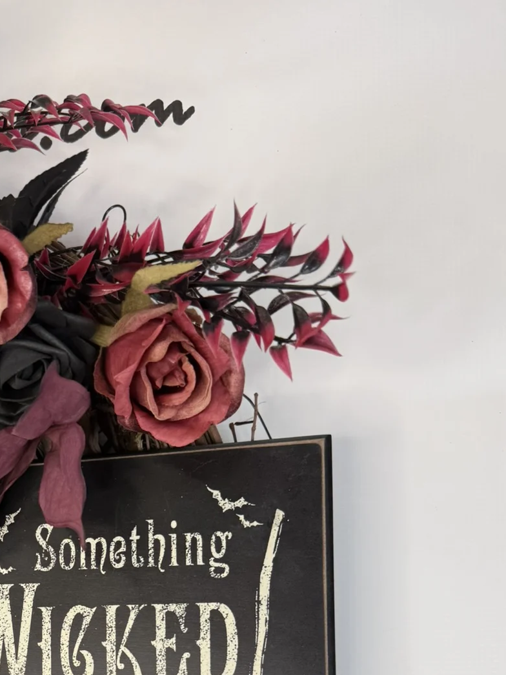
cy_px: 648
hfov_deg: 29.3
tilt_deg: +2.5
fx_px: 916
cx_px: 32
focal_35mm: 47
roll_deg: +2.1
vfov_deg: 37.0
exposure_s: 1/120
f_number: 1.78
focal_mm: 6.76
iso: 64
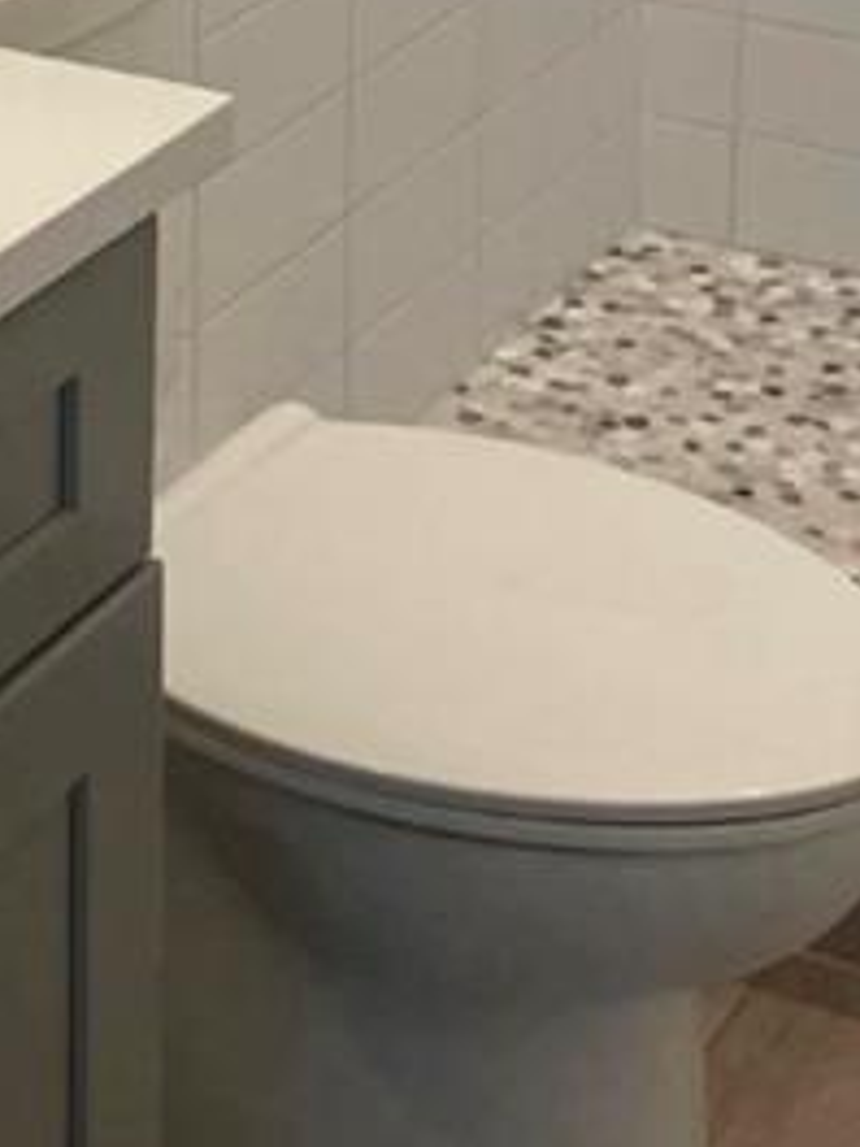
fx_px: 3909
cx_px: 317
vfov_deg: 15.2
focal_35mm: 118
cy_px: -652
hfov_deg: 12.5
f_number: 1.6
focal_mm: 4.2
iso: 100
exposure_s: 1/120
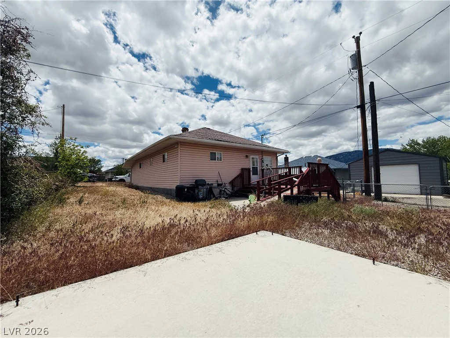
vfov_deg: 85.7
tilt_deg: +2.8
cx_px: 225
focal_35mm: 14
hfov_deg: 102.1
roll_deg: -0.1
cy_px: 169
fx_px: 182
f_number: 2.2
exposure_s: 1/4425
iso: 50
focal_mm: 2.22
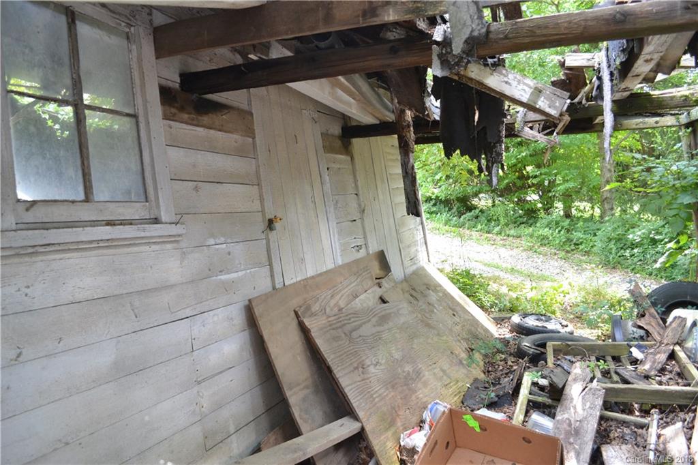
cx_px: 349
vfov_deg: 47.9
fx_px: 523
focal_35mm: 27
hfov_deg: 67.4
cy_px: 232
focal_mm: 18
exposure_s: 1/60
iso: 400
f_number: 4
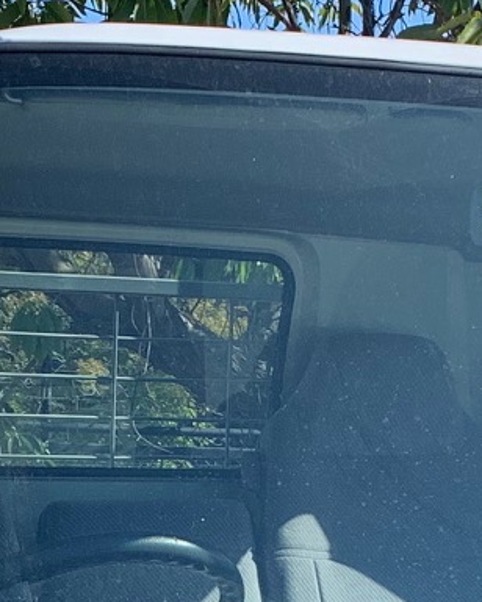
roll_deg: +0.0
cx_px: 125
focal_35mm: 133
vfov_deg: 13.8
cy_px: 813
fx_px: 2372
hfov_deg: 11.6
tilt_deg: -7.9
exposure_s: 1/1021
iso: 25
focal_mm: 4.25
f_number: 1.8
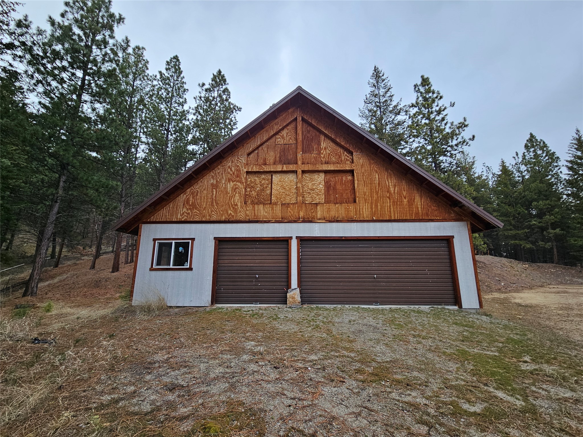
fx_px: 219
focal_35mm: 13
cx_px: 292
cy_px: 218
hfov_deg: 106.2
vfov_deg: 89.9
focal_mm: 2.2
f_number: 2.2
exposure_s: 1/220
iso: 80
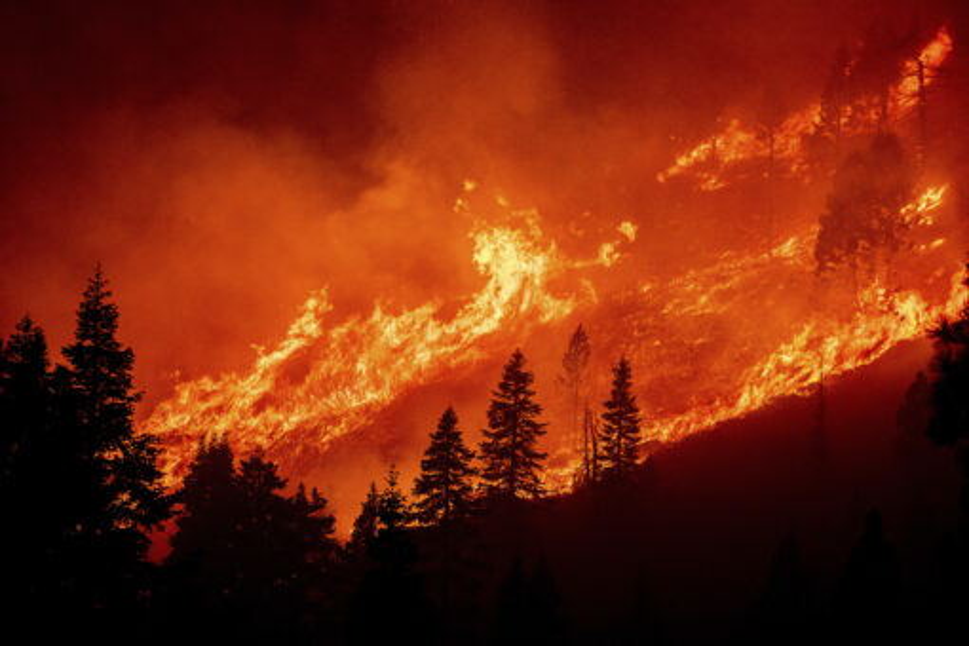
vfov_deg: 8.9
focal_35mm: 155
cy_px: 323
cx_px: 484
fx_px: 4172
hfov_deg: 13.2
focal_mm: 155
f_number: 4
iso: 2200
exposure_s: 1/250
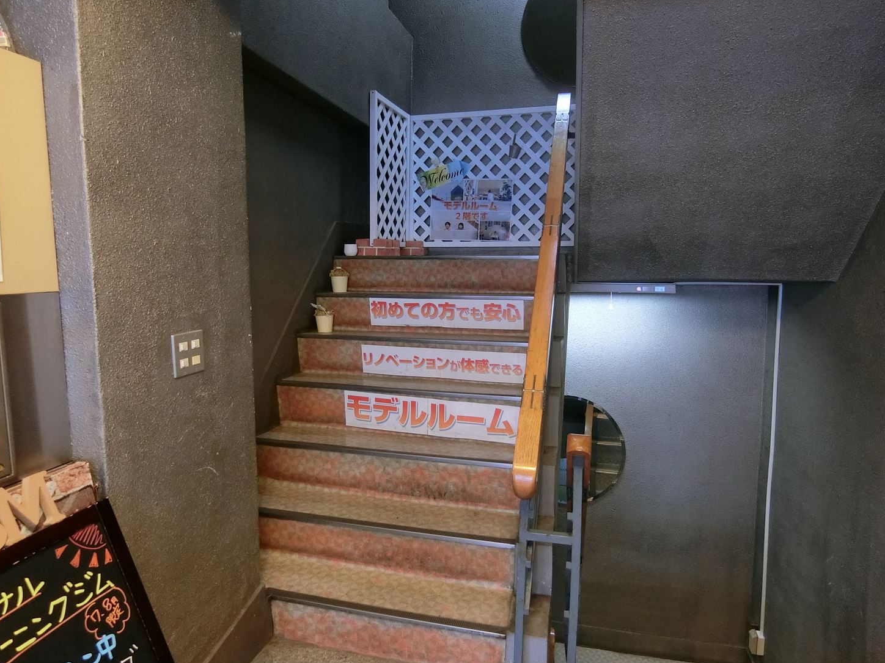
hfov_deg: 79.0
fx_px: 537
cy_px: 333
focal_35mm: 21
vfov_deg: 63.4
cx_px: 455
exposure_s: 1/40
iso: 400
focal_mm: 4.06
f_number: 2.7
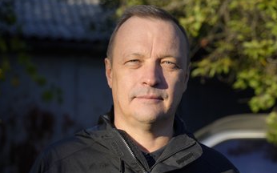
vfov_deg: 18.1
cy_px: 99
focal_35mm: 72
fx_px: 543
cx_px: 144
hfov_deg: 28.6
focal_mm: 61
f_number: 4.5
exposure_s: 1/500
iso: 100
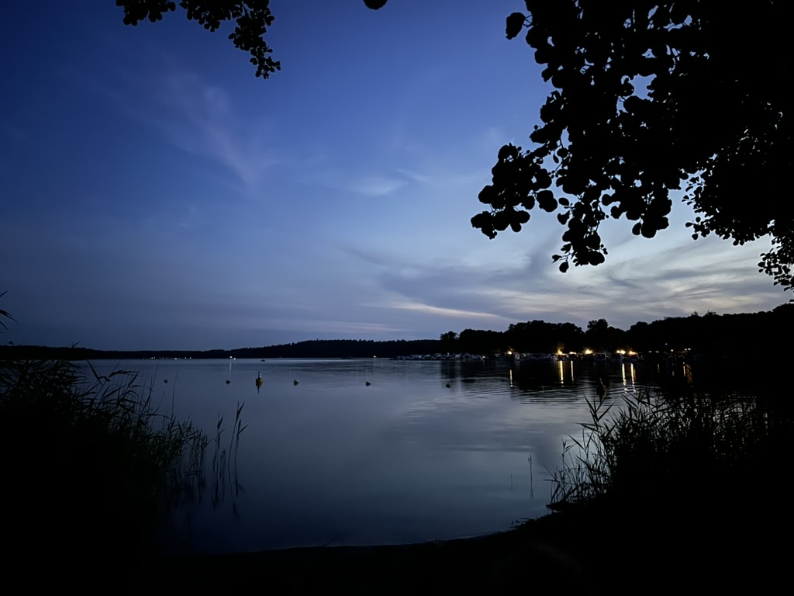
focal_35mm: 24
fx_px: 550
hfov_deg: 71.6
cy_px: 298
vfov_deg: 56.8
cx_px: 397
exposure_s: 1/9
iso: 2000
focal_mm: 6.86
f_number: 1.78
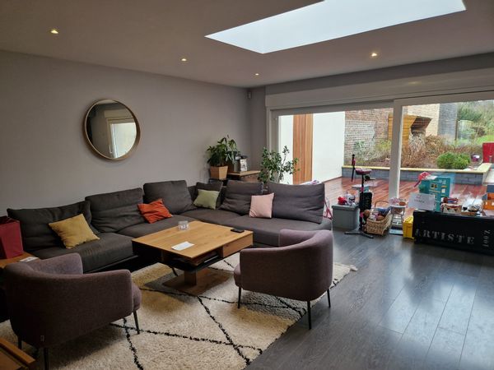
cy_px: 185
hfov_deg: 73.9
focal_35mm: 23
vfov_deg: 58.9
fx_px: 328
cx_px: 247
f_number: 1.8
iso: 80
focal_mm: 5.4
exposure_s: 1/100
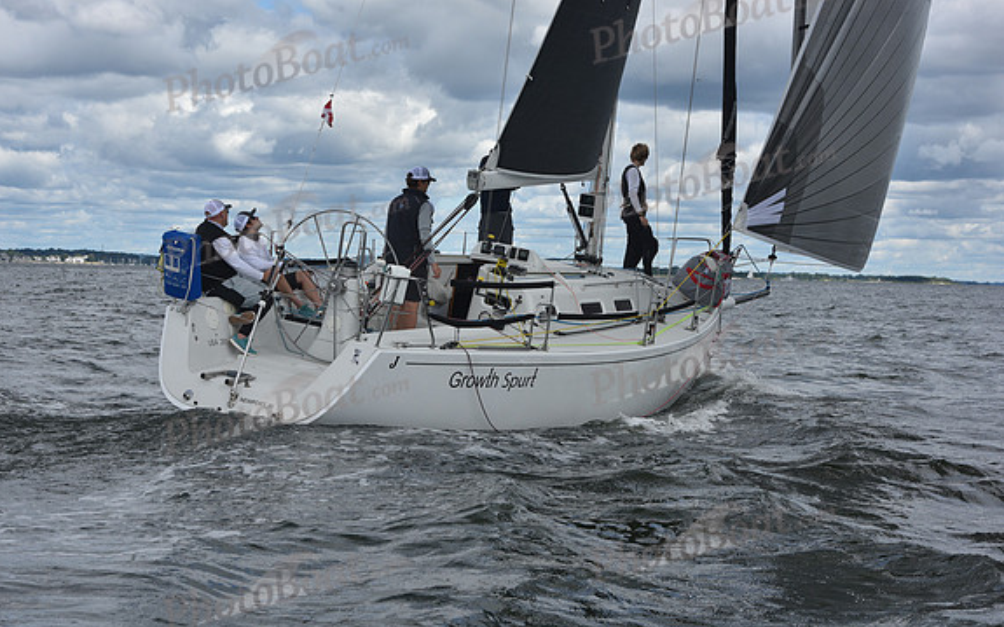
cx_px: 501
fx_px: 1970
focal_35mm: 72
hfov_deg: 28.6
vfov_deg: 18.1
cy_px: 294
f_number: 9
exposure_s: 1/800
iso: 250
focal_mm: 70
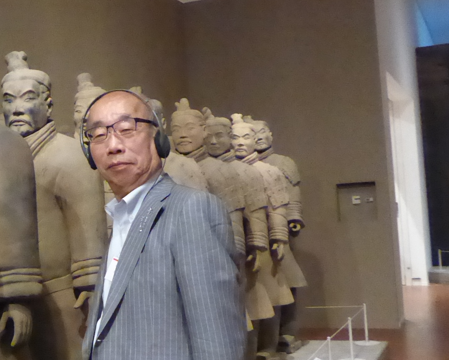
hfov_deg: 28.7
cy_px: 191
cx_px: 66
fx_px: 851
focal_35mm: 64
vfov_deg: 23.9
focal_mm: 5.8
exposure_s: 1/15
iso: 3200
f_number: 3.6
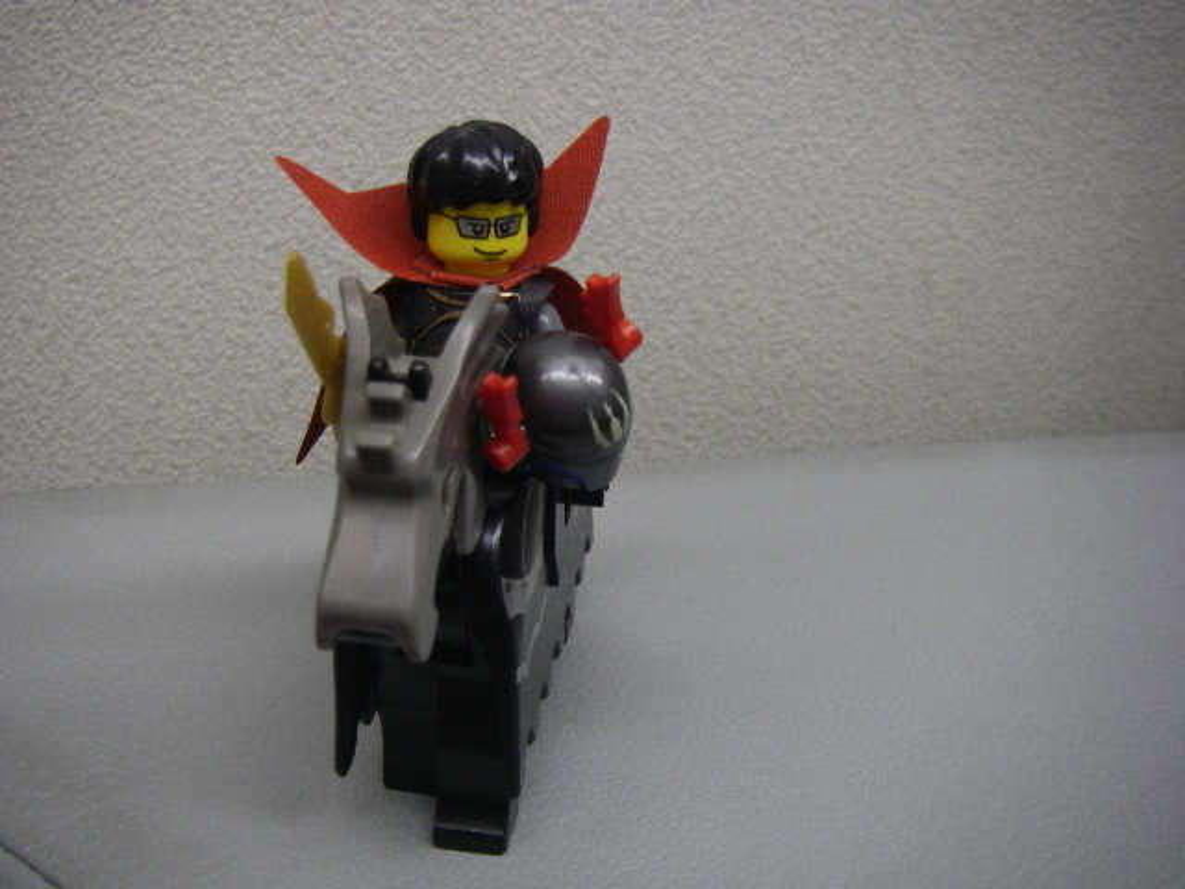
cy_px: 444
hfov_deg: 49.0
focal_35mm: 38
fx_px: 1301
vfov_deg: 37.7
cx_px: 592
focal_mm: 6.3
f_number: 3.3
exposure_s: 1/20
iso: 160
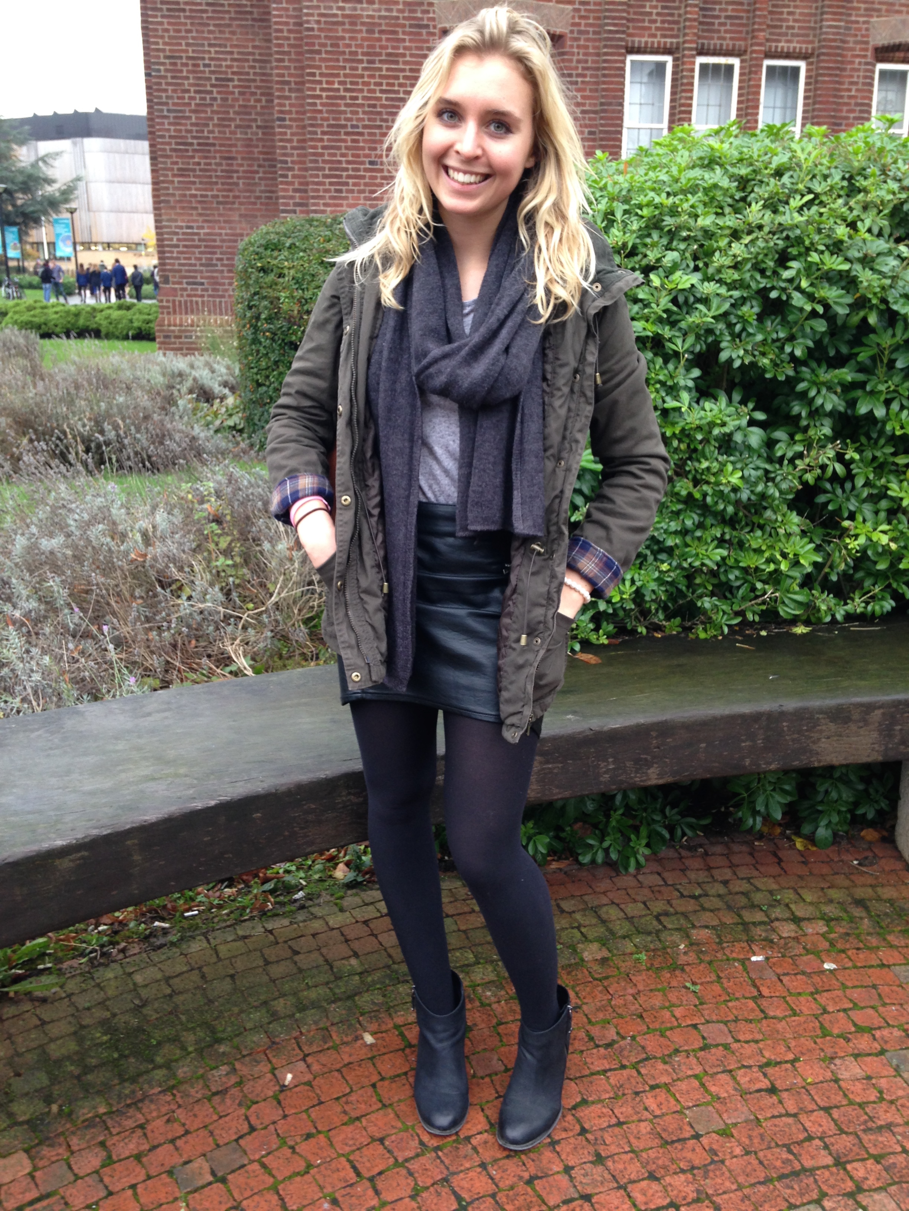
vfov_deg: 55.4
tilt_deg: -17.3
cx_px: 454
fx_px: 1155
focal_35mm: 33
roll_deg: -1.1
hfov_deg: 42.9
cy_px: 606
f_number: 2.4
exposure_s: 1/20
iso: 80
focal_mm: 4.12
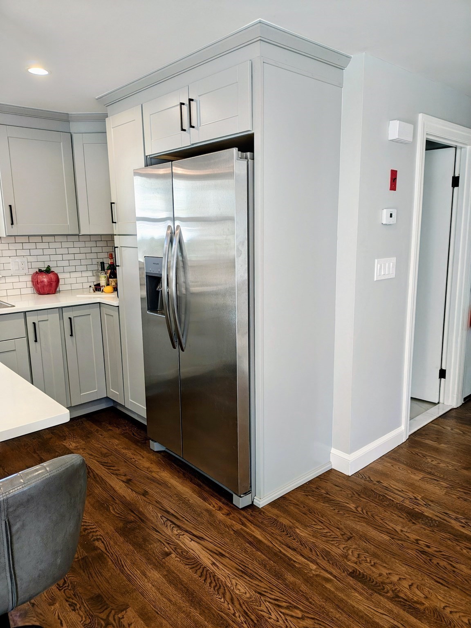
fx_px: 454
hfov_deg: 54.9
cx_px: 236
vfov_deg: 69.4
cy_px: 314
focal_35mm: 25
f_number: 1.7
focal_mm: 4.68
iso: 888
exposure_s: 1/120
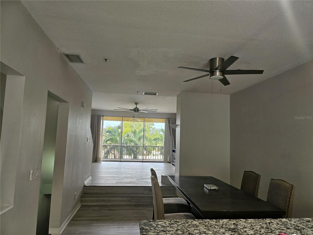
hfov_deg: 71.6
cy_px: 118
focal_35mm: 24
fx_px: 217
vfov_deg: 56.8
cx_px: 156
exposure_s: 1/120
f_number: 1.8
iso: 125
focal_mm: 5
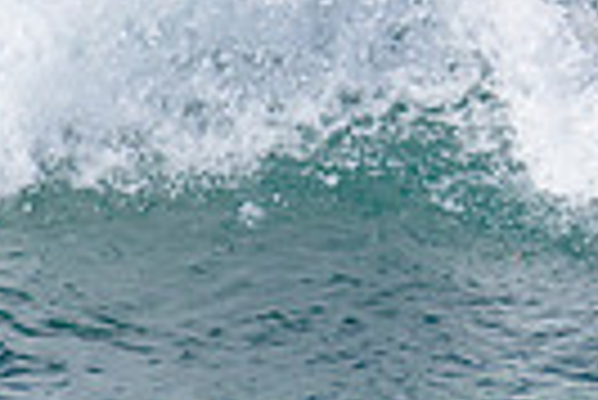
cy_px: -269
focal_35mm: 3357
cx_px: 1352
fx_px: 55824
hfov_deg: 0.6
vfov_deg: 0.4
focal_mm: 560
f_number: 8
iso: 560
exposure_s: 1/1600
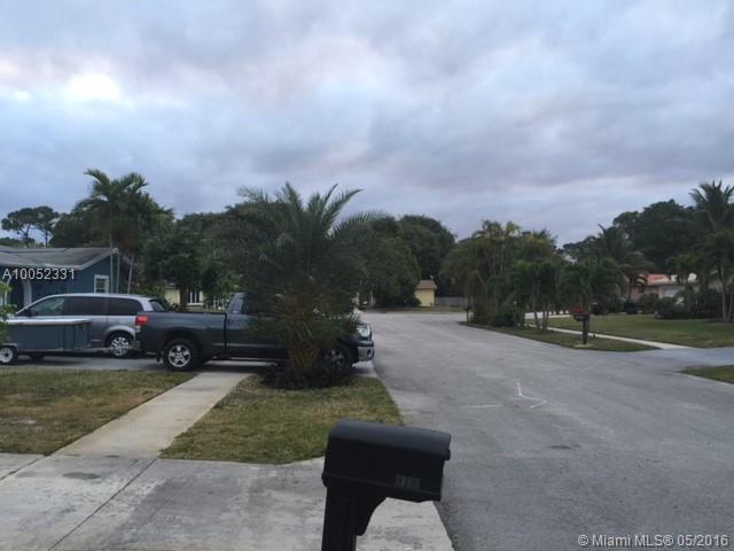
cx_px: 367
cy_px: 276
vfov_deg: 48.2
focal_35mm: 29
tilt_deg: +5.0
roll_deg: -0.6
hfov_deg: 61.7
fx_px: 615
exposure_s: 1/40
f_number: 2.2
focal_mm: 4.15
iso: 32
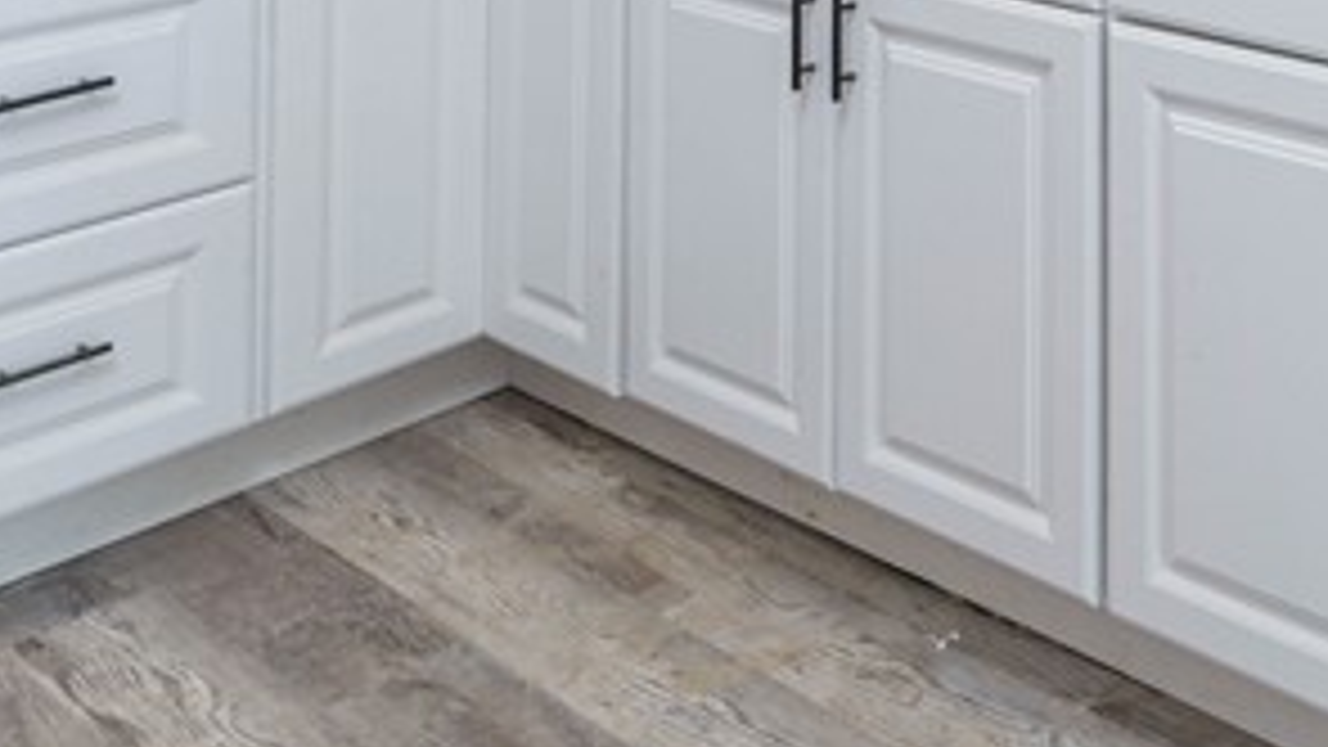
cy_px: -493
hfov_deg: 36.0
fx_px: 1902
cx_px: 1209
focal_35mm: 54
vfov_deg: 18.6
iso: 125
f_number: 9
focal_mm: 14
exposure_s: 1/60
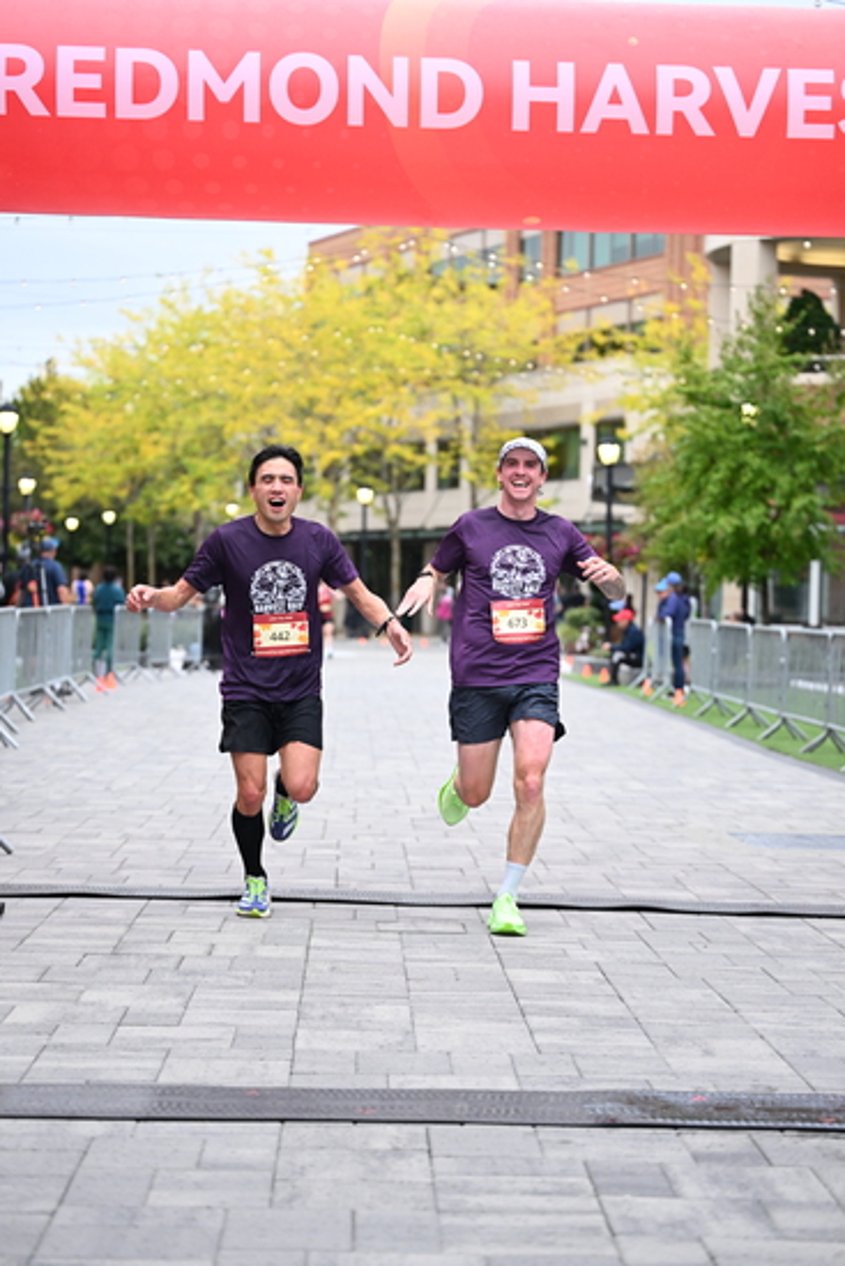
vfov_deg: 27.3
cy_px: 633
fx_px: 2604
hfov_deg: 18.4
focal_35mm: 74
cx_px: 422
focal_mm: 74
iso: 1250
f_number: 2.8
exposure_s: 1/1250
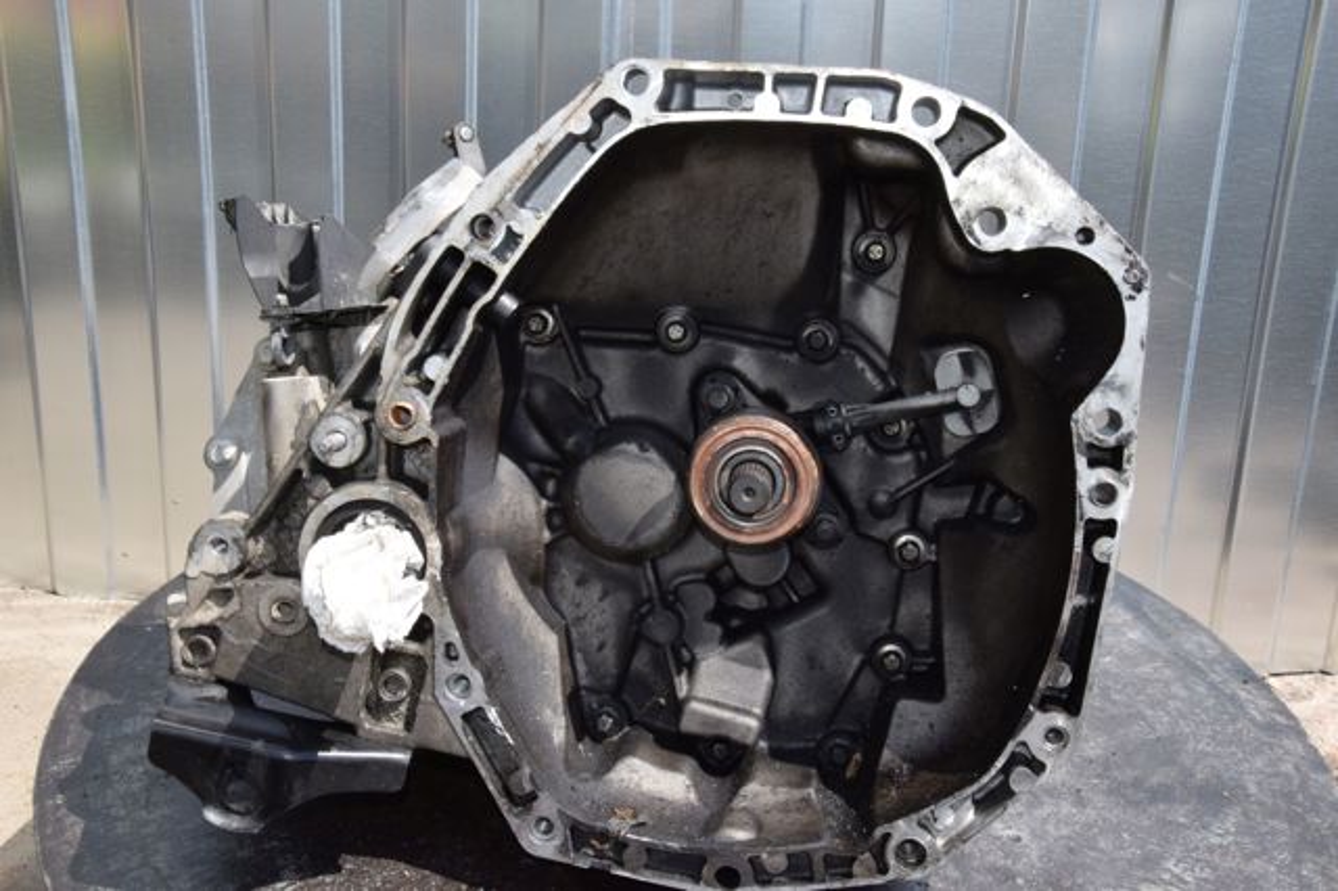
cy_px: 446
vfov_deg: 29.8
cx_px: 669
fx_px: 1672
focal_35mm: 45
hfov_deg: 43.6
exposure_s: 1/200
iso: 800
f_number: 22
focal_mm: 30
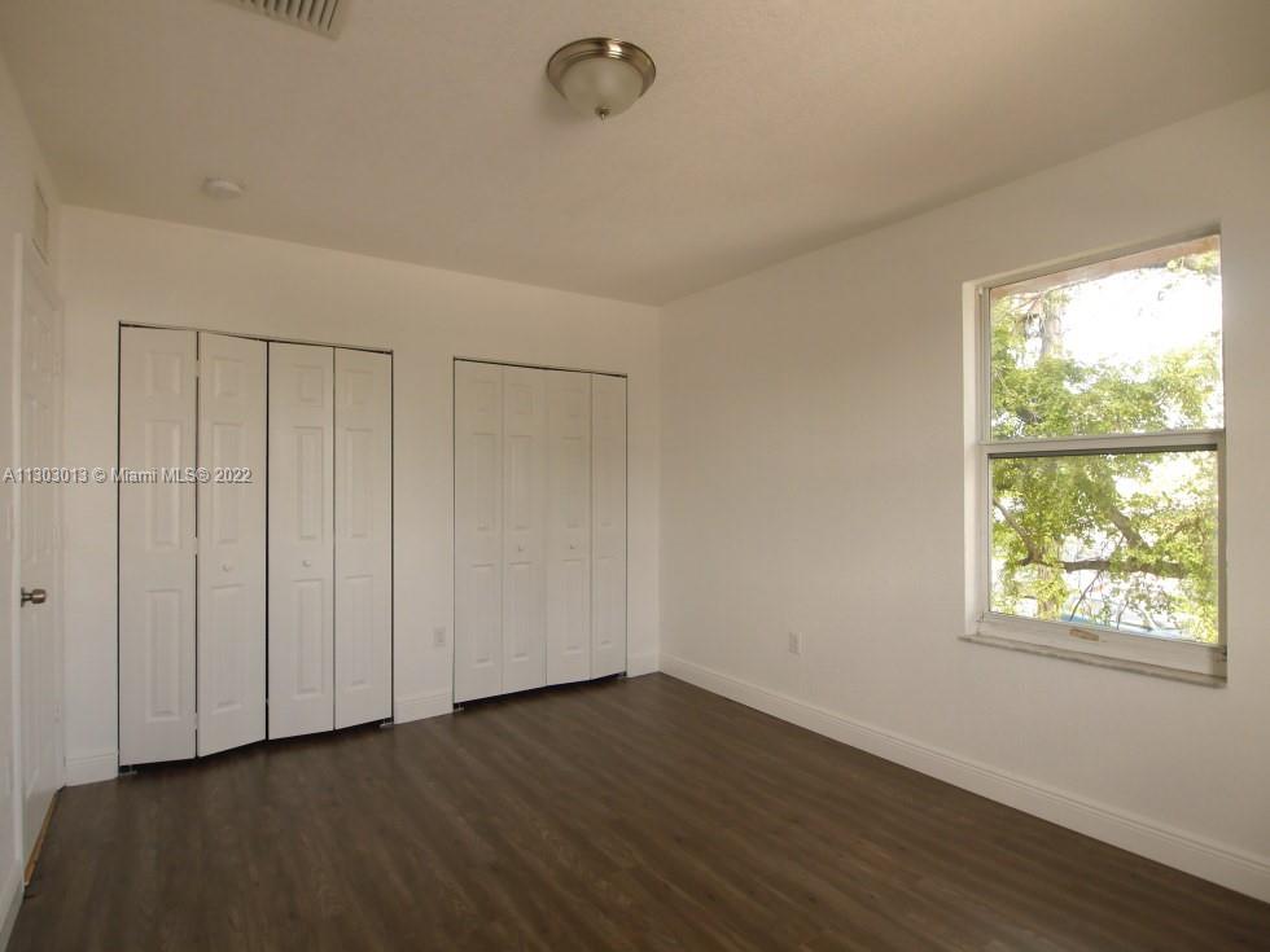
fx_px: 660
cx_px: 635
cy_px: 476
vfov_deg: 71.6
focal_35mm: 18
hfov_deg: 87.8
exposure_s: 1/125
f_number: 4
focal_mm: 9
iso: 640
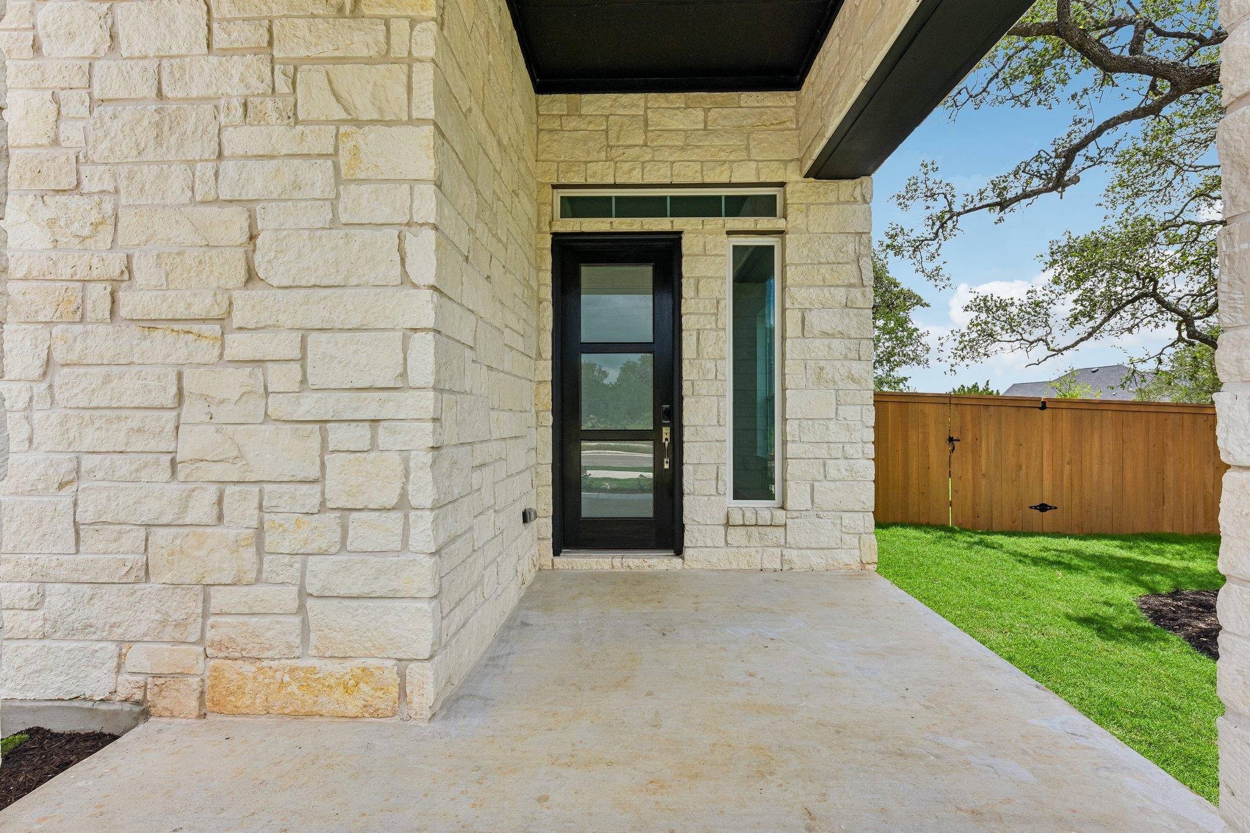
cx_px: 625
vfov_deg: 73.7
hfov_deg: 96.7
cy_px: 416
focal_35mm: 16
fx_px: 555
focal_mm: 16
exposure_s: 1/400
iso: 100
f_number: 8
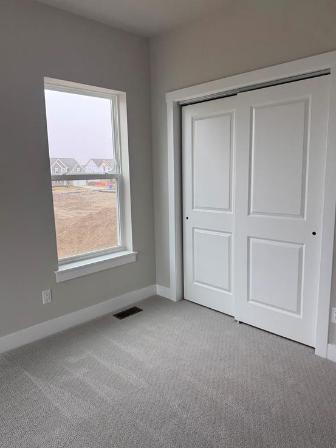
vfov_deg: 69.4
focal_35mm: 25
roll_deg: -0.7
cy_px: 223
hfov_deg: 54.9
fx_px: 323
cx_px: 169
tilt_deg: -4.4
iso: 64
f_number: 1.78
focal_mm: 6.76
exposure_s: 1/160
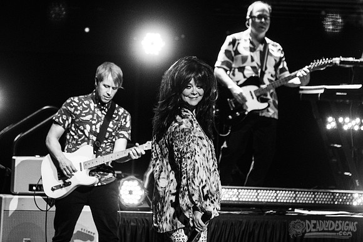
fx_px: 3327
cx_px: 234
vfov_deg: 4.2
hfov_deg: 6.2
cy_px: 42
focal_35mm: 330
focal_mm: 200
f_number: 4
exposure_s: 1/400
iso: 2000
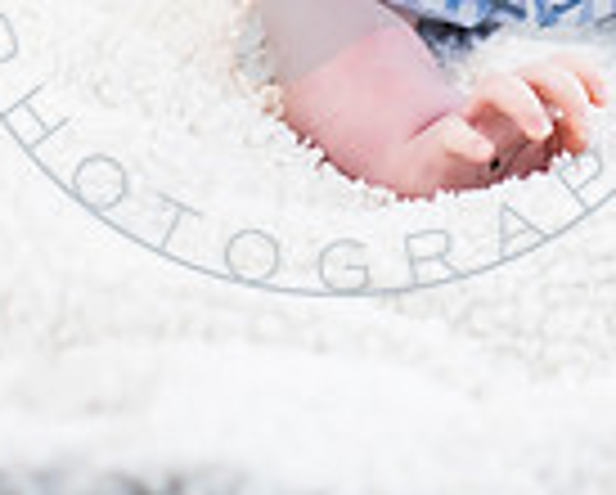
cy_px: -464
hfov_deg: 12.4
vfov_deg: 9.5
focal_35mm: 154
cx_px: 544
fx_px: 2812
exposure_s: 1/320
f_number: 2.8
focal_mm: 50
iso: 100
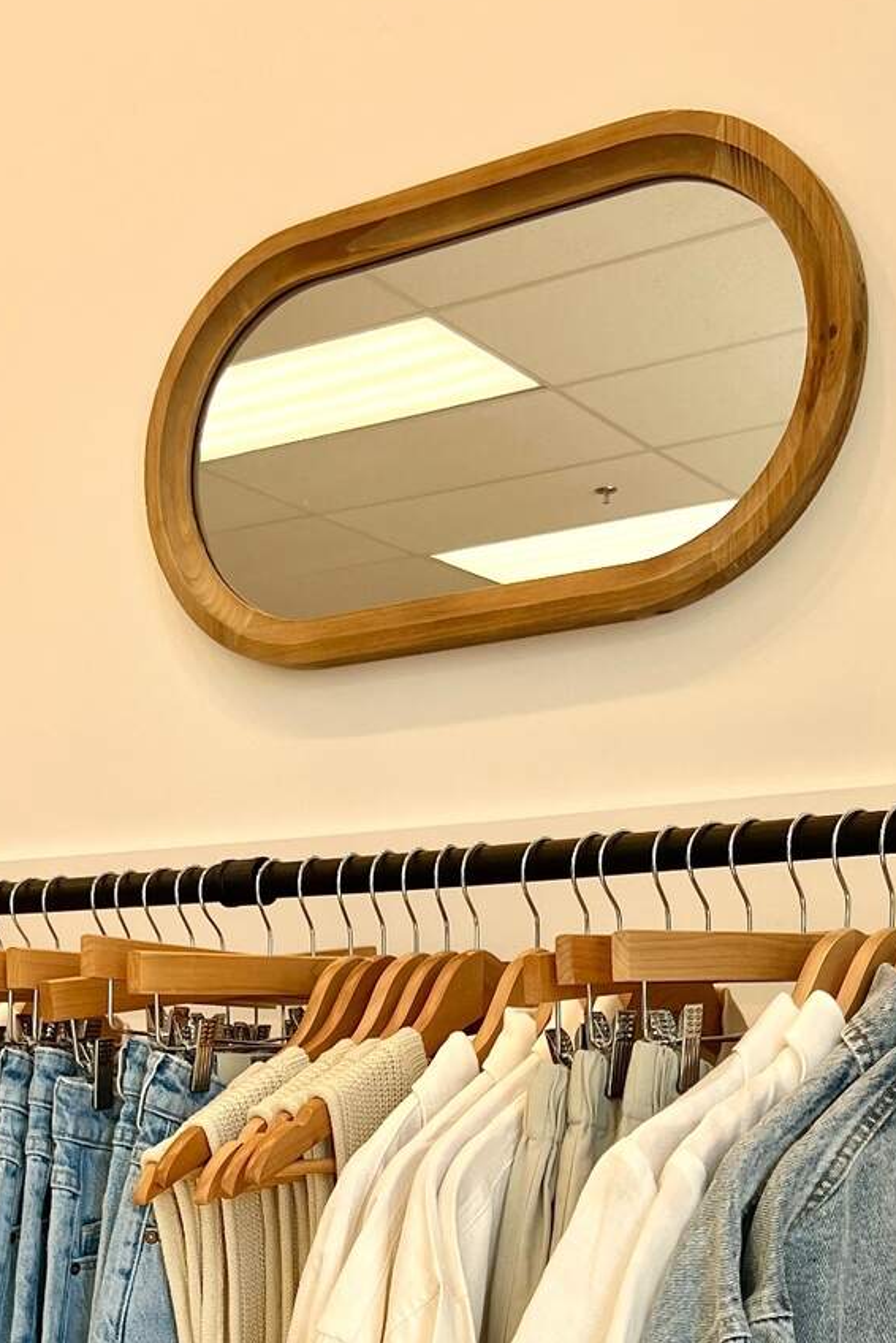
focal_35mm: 51
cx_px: 348
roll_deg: +0.5
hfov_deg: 26.4
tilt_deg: -3.0
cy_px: 1193
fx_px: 1902
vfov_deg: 36.6
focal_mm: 5.7
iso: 50
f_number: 1.5
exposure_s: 1/433
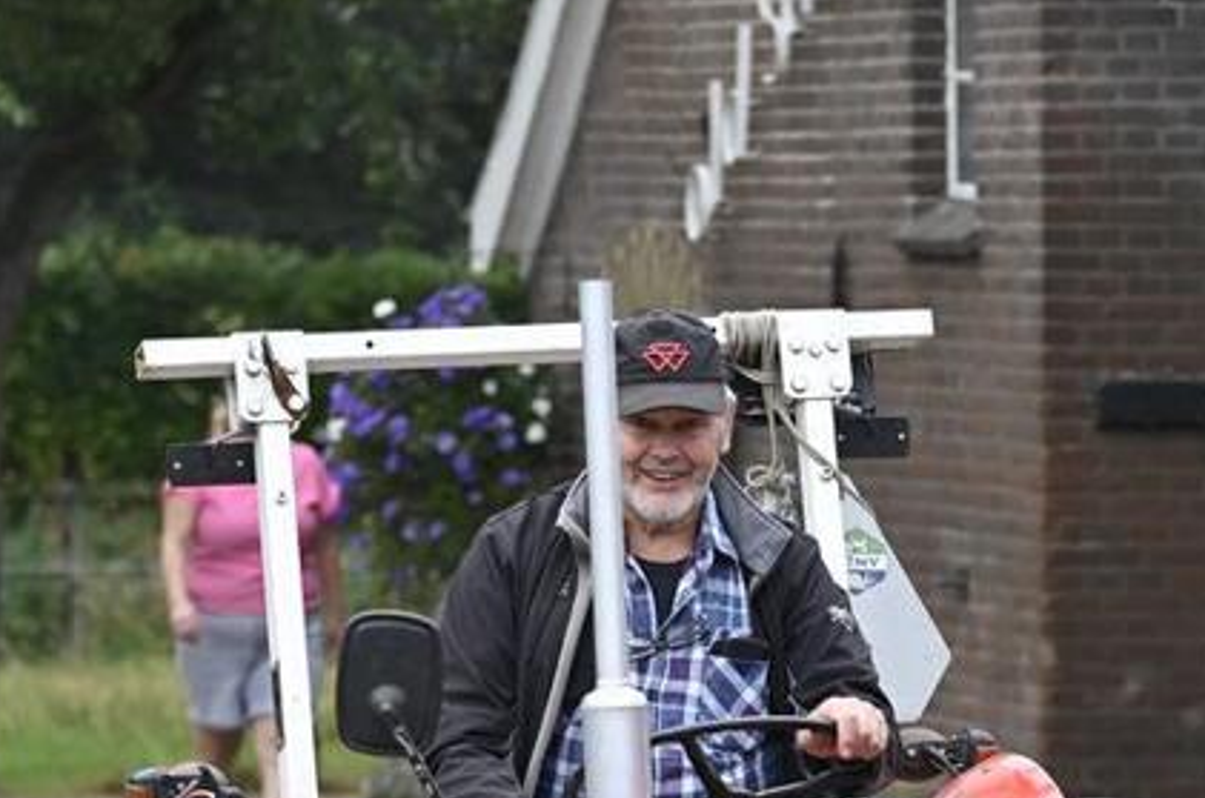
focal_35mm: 342
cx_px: 899
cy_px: 688
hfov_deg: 6.0
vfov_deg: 4.0
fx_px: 11426
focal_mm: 145
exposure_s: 1/640
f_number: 4.8
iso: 320
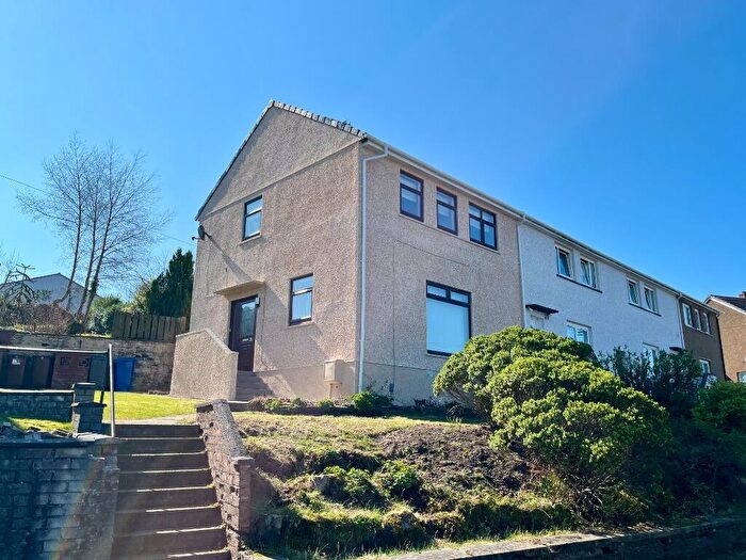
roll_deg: -0.6
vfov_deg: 53.1
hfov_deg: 67.3
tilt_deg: +14.1
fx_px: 560
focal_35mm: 26
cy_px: 280
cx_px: 373
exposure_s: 1/3521
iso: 50
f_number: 1.6
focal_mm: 5.1
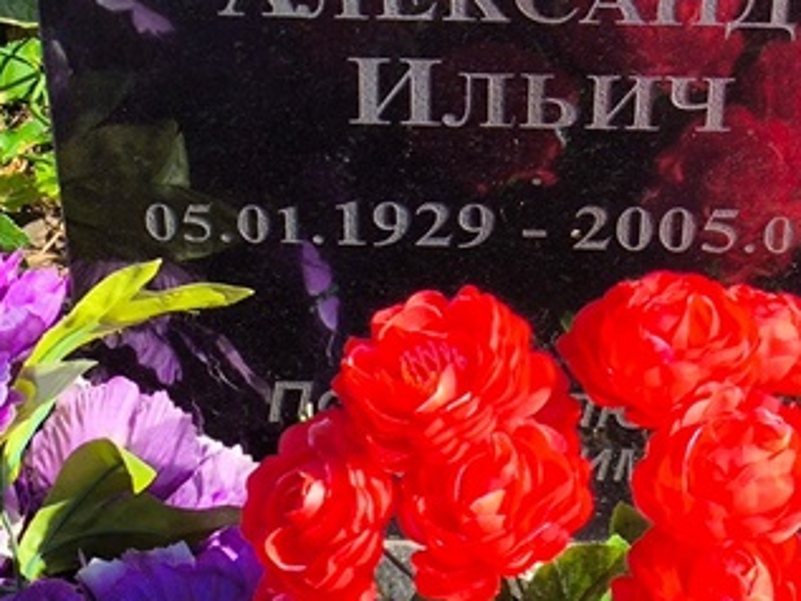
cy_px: -8
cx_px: 517
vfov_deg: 11.6
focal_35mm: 126
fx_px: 2917
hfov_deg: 15.6
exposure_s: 1/954
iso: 50
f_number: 1.7
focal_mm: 4.71
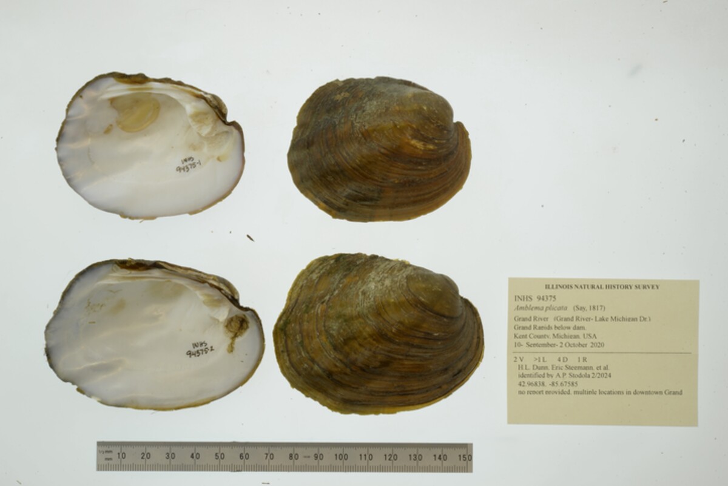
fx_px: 1214
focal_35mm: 60
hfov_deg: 33.4
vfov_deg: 22.6
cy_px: 243
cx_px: 364
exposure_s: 1/8
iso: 100
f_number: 32
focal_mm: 60
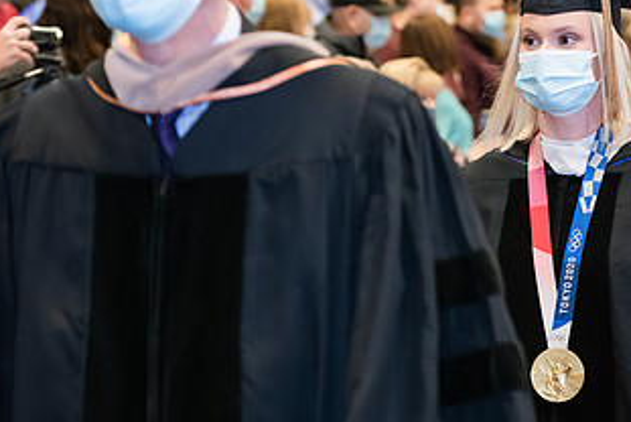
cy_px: 165
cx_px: 570
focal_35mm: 149
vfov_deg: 9.2
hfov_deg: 13.6
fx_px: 2614
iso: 2000
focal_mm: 80
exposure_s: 1/200
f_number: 3.5
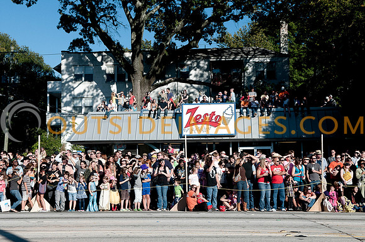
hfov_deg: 35.1
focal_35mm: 57
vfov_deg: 23.7
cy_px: 121
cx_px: 182
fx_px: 577
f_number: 5
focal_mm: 38
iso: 250
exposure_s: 1/1600
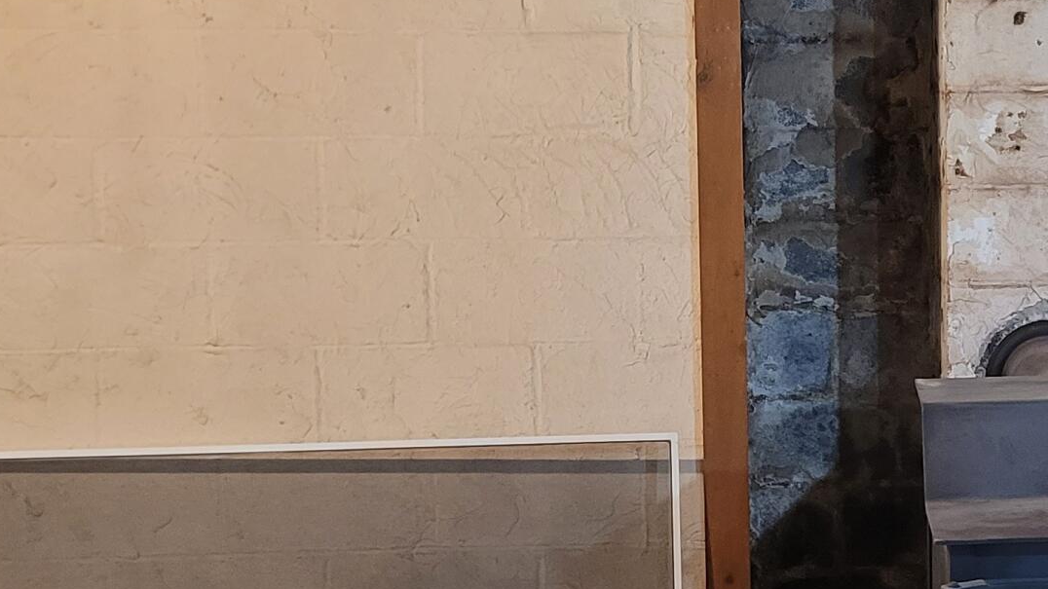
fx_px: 2195
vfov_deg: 15.3
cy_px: 303
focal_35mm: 79
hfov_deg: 25.8
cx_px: 997
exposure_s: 1/40
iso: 400
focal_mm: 5.4
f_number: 1.8
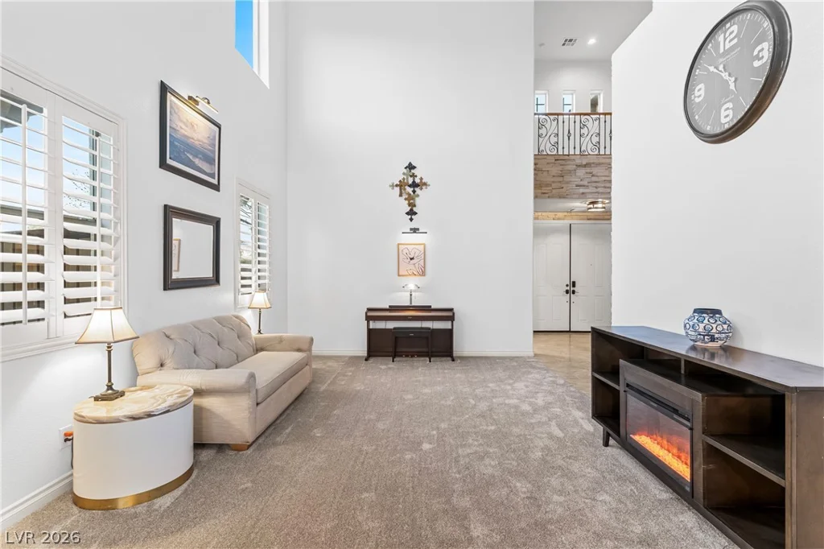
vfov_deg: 70.4
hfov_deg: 93.3
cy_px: 274
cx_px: 412
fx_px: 389
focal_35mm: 17
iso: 400
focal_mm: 17
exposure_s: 1/1.25
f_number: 8
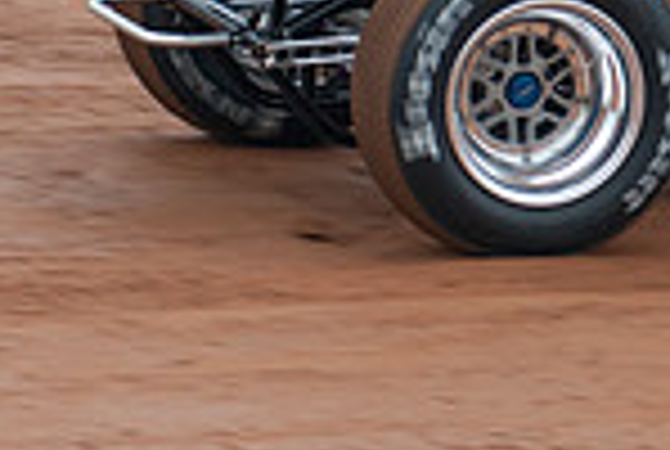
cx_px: 1075
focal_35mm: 554
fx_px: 10331
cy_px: -369
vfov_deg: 2.5
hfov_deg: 3.7
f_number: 4
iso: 320
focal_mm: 95
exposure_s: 1/320
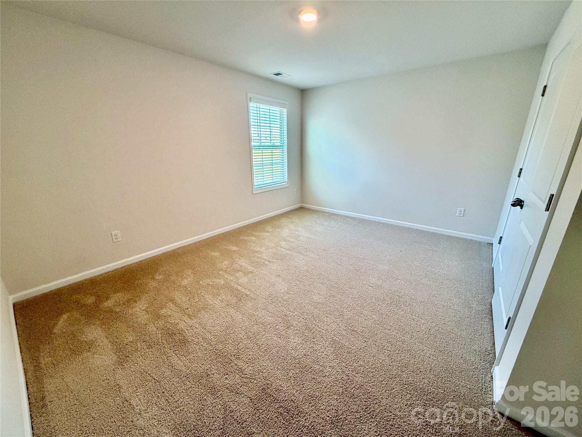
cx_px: 291
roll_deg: +0.4
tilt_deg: -17.5
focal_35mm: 14
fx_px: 235
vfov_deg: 85.7
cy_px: 218
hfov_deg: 102.1
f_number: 2.2
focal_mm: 2.22
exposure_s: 1/60
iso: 320
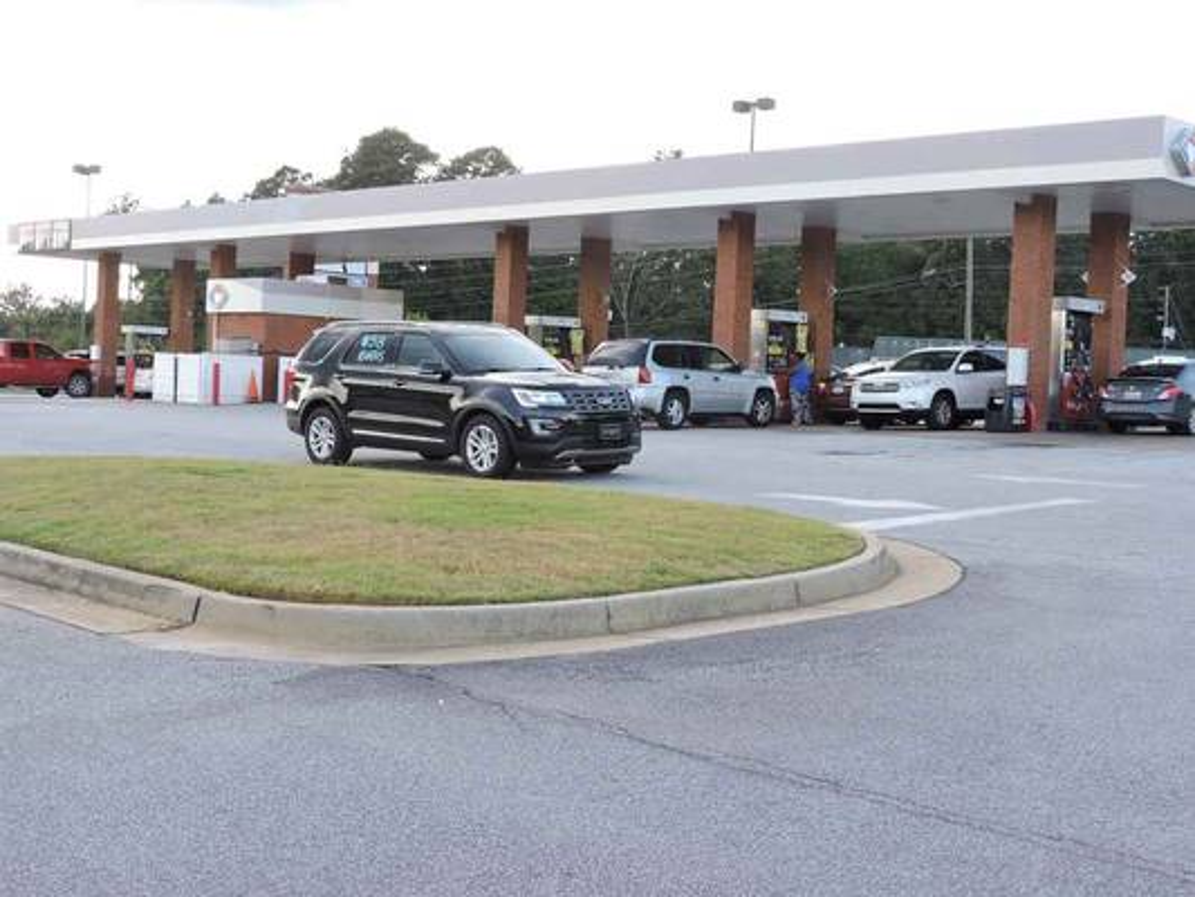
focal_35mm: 47
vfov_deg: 30.9
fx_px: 1623
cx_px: 598
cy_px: 448
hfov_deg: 40.4
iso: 100
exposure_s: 1/125
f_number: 3.5
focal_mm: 8.4
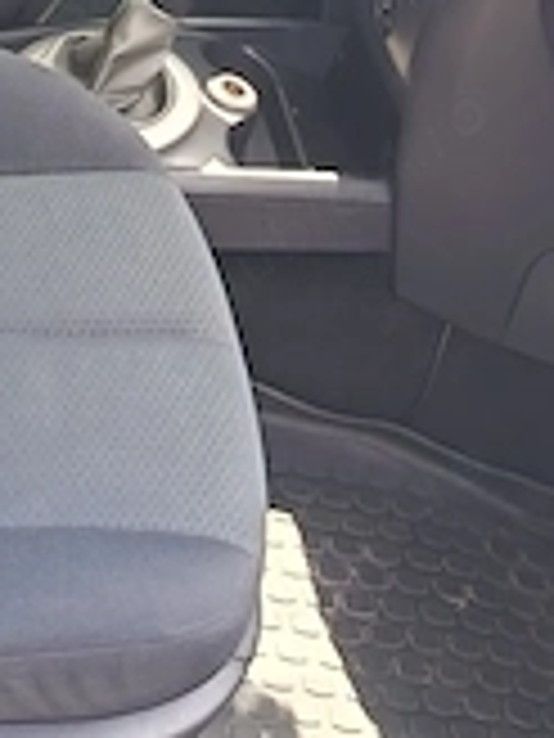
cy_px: -94
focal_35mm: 95
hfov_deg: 15.4
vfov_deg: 19.7
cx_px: 81
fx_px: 2027
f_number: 1.75
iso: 294
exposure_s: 1/100
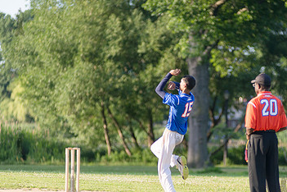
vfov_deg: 4.5
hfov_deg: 6.7
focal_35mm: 306
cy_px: 141
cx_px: 177
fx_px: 2439
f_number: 2.8
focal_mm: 185
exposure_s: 1/2000
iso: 400
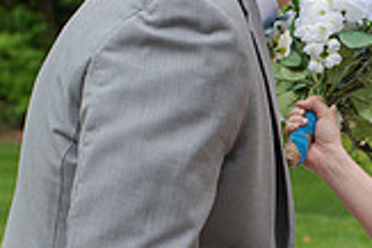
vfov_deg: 10.6
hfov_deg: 15.5
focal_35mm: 130
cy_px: 175
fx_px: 1344
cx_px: 365
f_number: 3.5
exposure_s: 1/500
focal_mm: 35
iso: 100
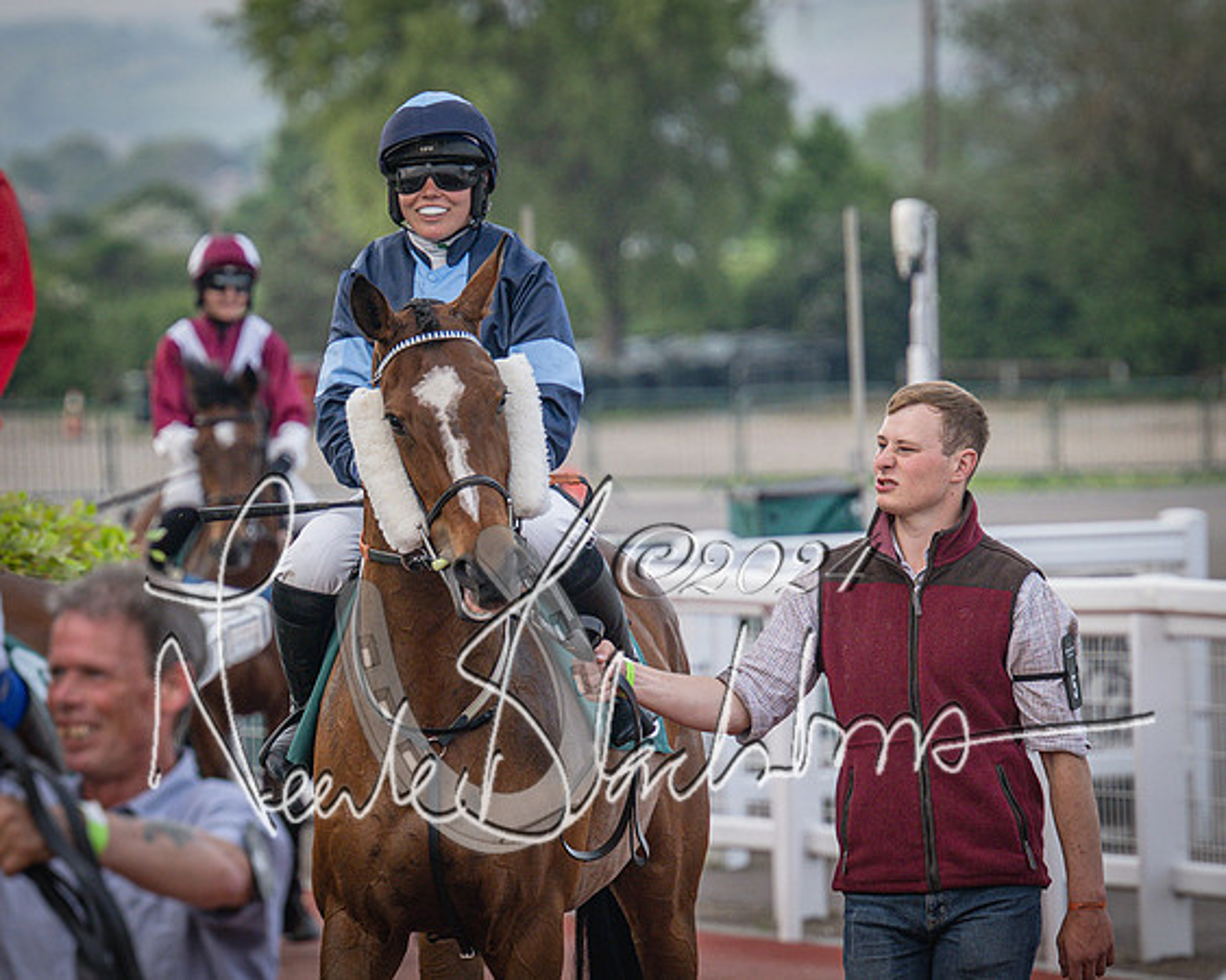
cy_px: 473
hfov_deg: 5.2
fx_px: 13571
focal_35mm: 374
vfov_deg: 4.1
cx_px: 584
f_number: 4
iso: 400
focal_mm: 170
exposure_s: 1/800
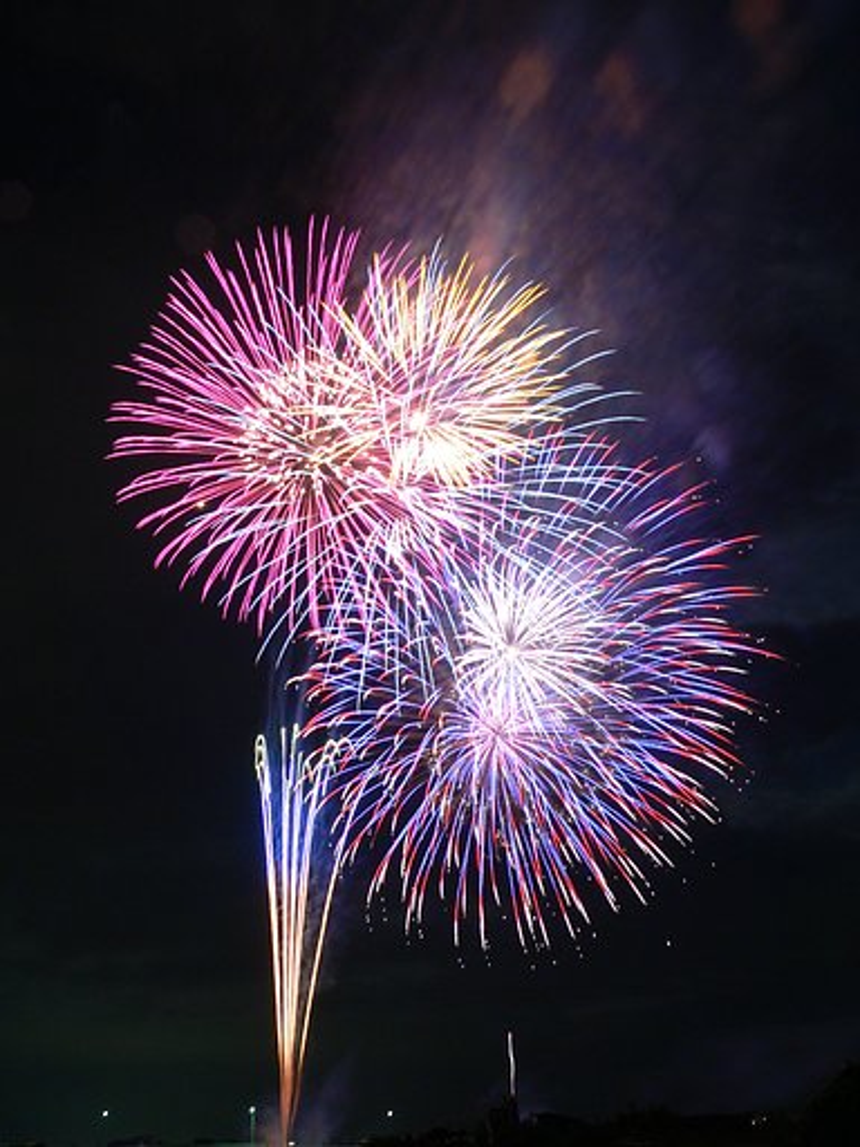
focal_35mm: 36
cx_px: 430
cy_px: 574
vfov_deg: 51.4
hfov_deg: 39.7
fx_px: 1193
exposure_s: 8
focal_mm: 6
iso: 80
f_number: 4
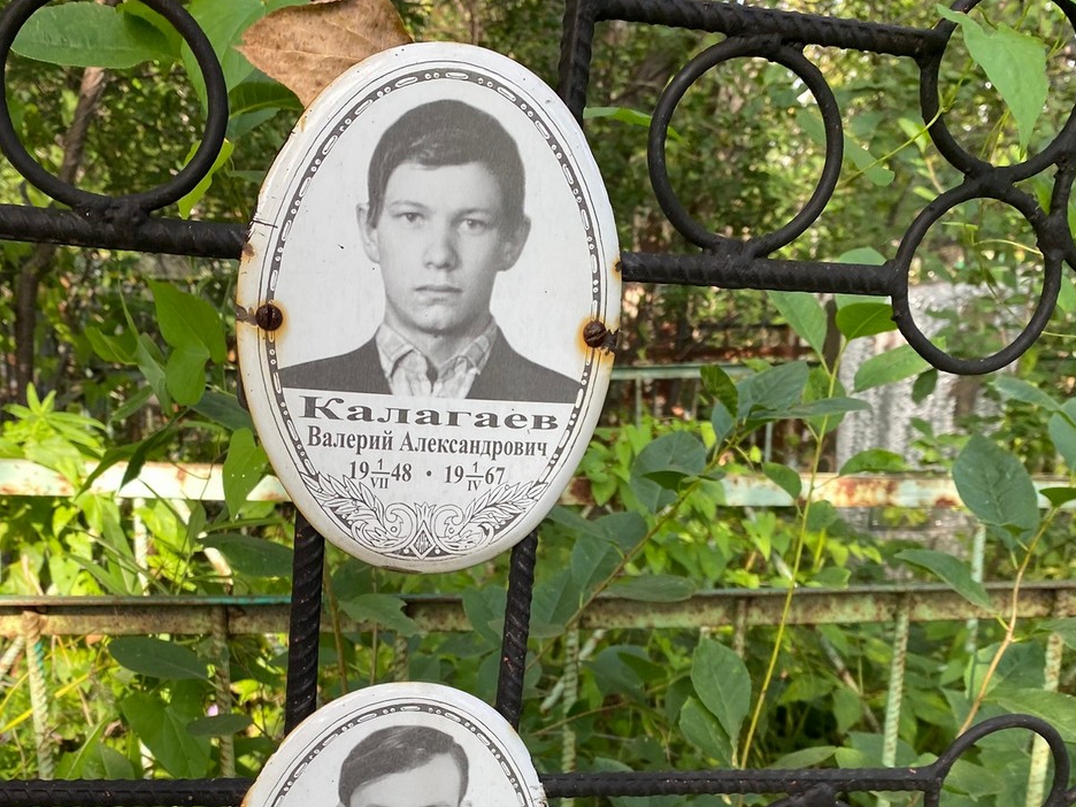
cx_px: 491
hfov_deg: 46.7
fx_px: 1243
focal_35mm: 40
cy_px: 606
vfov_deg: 35.2
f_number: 1.8
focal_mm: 4.25
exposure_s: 1/121
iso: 40
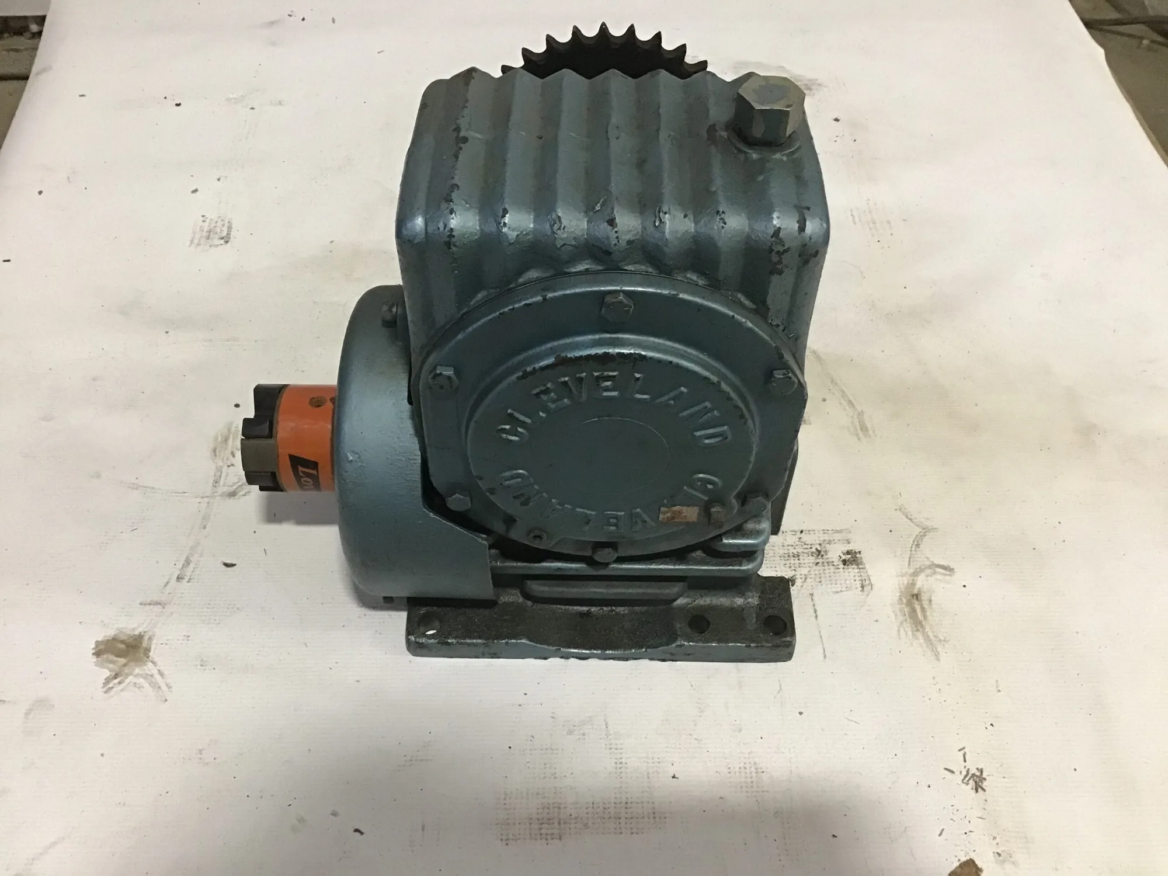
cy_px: 438
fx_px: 1046
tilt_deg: -50.7
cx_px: 584
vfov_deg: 45.4
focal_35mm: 31
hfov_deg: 58.4
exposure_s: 1/30
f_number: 2.4
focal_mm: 3.3
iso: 125
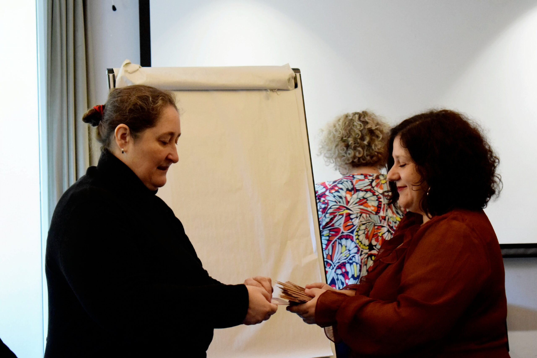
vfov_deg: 16.6
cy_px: 179
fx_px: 1231
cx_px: 268
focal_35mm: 82
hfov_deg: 24.6
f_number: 5.6
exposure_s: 1/60.2
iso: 4500
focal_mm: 55
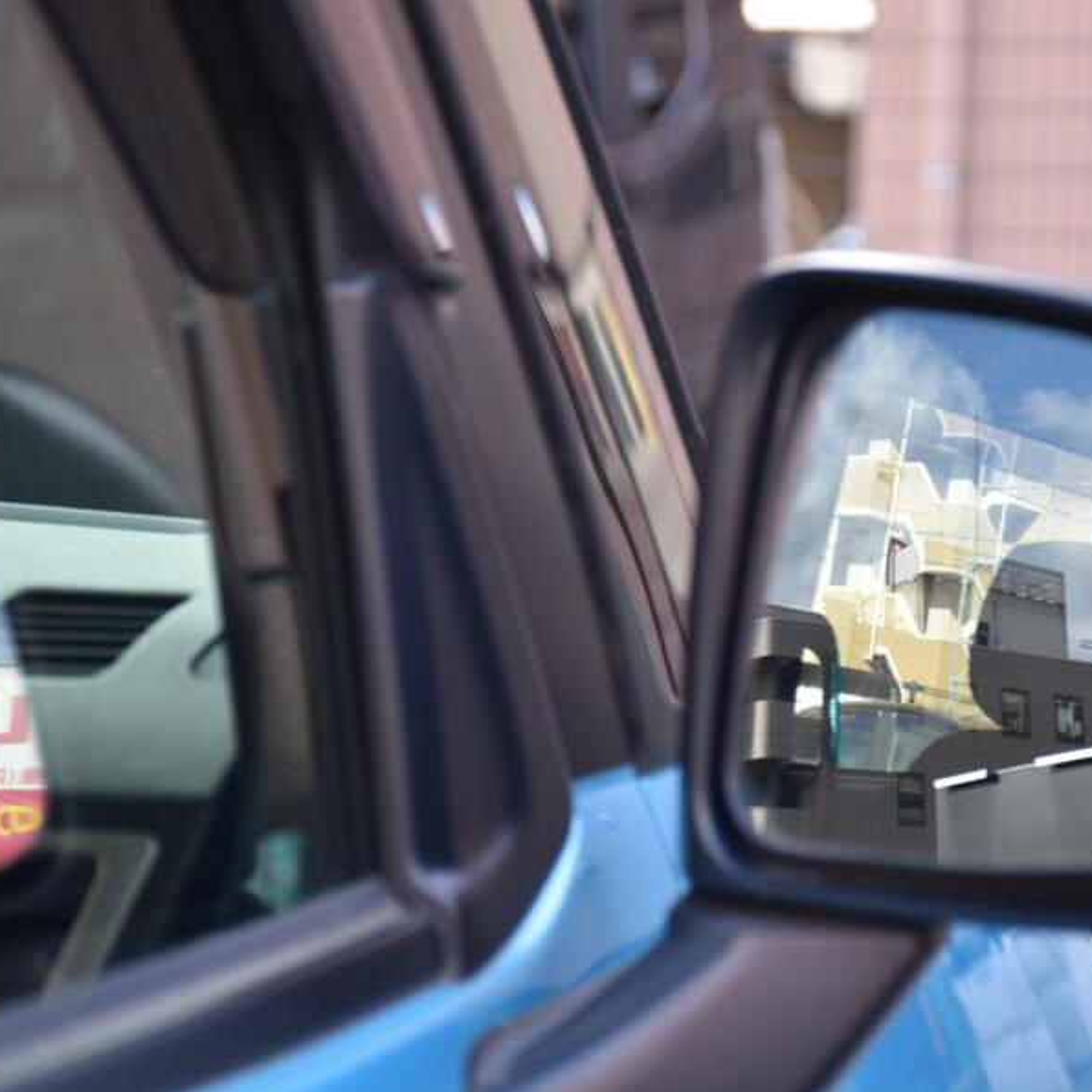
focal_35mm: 135
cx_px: 683
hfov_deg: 12.9
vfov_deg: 12.9
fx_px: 4818
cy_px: 549
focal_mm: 70
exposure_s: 1/160
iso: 400
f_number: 6.3
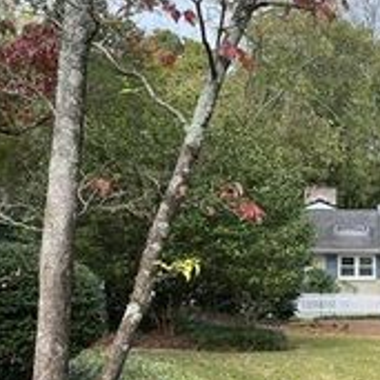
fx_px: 832
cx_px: 500
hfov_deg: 22.8
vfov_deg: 25.6
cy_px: 259
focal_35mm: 67
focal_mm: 5.1
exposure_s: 1/1018
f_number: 1.6
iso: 50
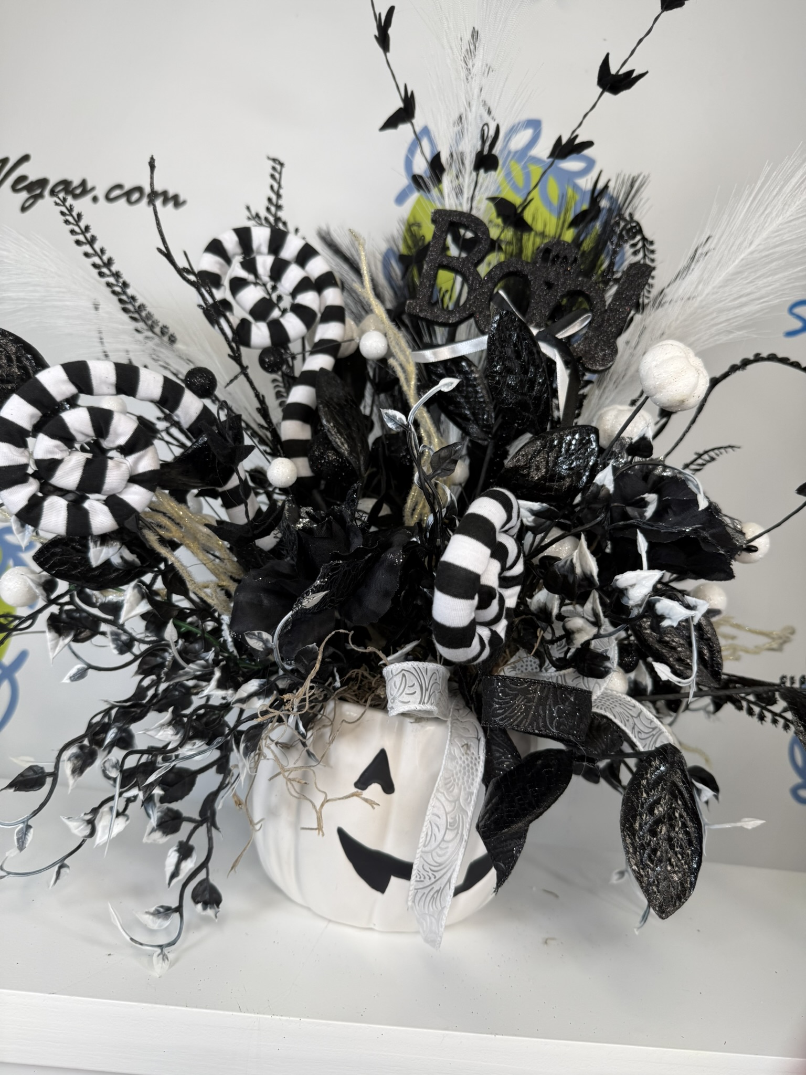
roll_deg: -8.0
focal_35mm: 24
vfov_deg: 71.6
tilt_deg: +1.4
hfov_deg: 56.8
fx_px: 745
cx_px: 403
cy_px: 538
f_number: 1.78
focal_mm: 6.76
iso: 64
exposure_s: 1/177
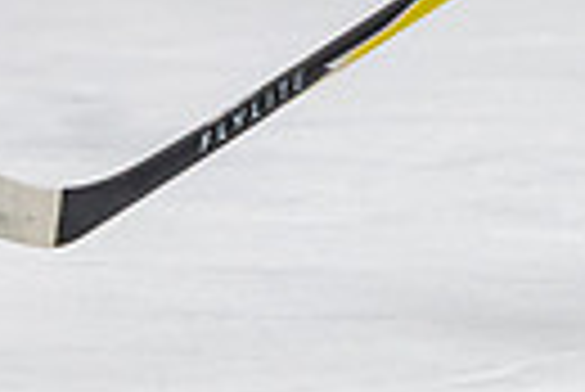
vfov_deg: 1.3
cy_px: -499
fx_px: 17634
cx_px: 837
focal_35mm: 1084
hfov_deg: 1.9
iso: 2000
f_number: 3.2
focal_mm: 125
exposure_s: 1/640
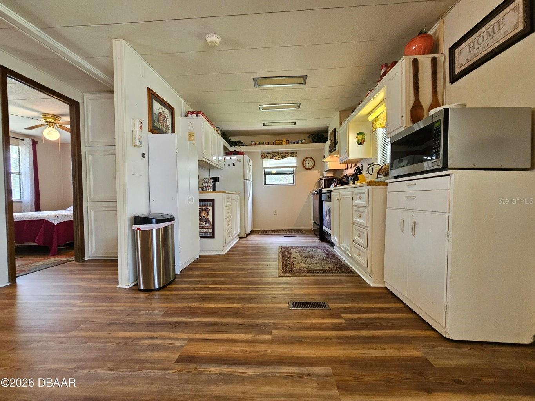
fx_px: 201
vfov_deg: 89.9
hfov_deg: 106.2
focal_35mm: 13
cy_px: 200
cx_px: 268
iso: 320
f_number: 2.2
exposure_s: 1/60
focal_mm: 2.2
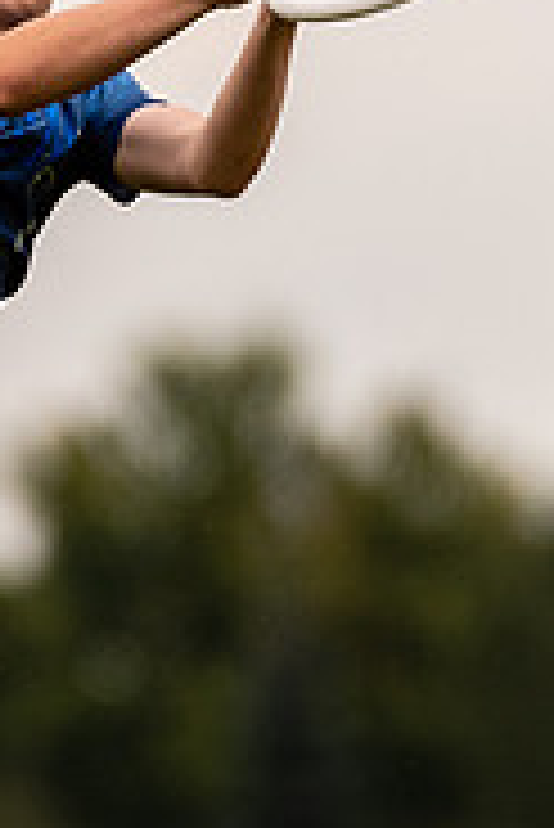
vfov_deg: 0.9
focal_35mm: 2173
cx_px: 68
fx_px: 50062
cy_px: 278
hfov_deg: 0.6
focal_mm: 350
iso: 250
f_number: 4
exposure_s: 1/1250
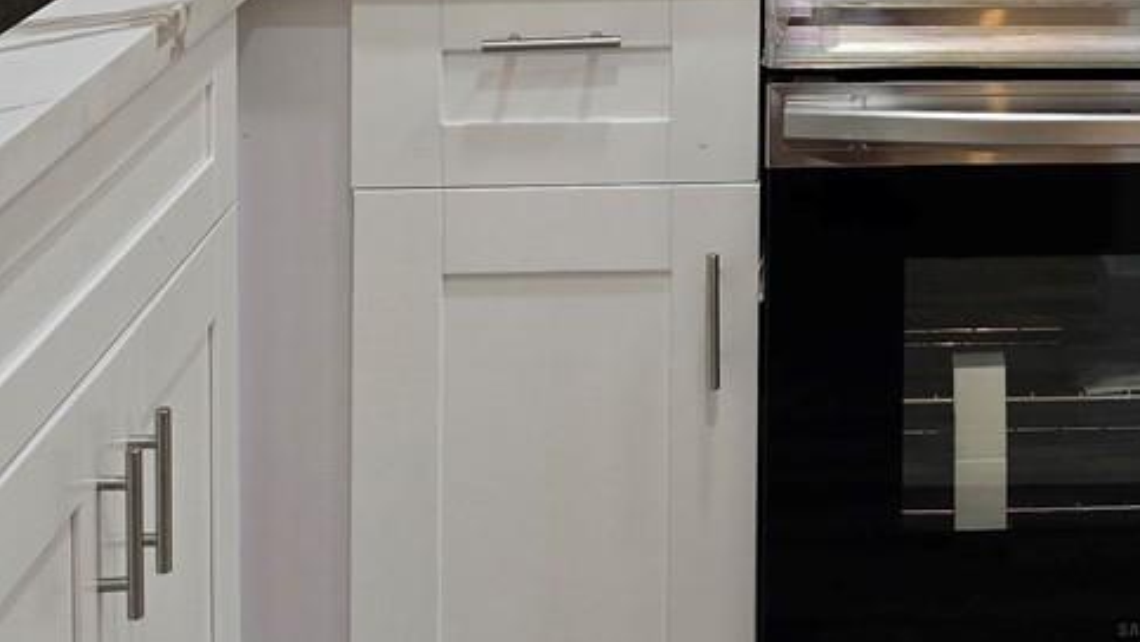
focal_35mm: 83
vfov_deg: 13.6
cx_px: 1017
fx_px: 2510
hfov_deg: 24.9
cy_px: -368
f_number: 1.7
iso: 100
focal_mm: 6.3
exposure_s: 1/120
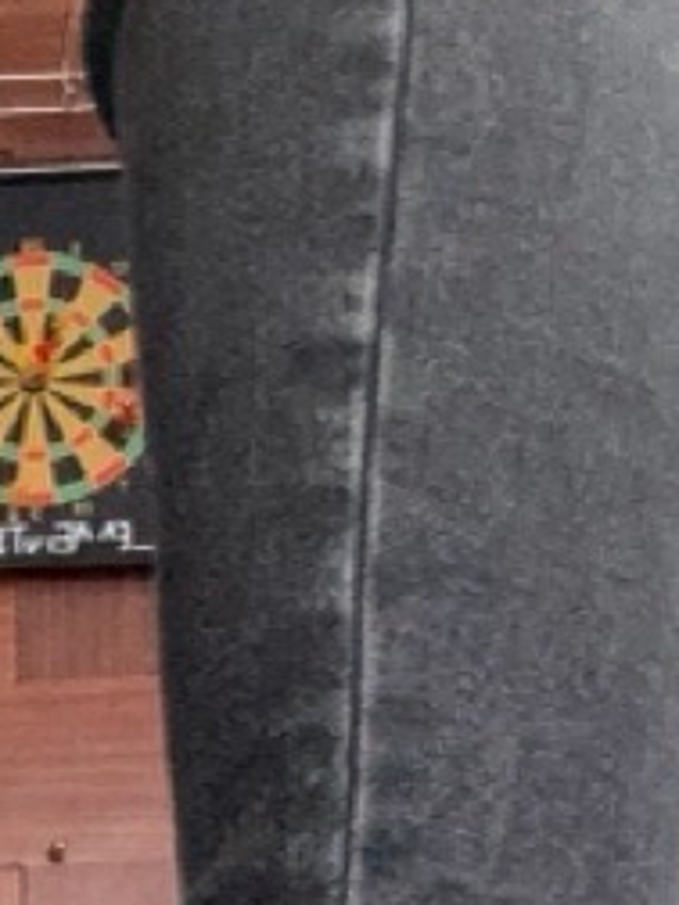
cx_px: -417
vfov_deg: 15.1
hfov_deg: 11.8
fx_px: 3112
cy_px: 1415
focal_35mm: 119
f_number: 1.9
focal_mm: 2.69
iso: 200
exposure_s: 1/60
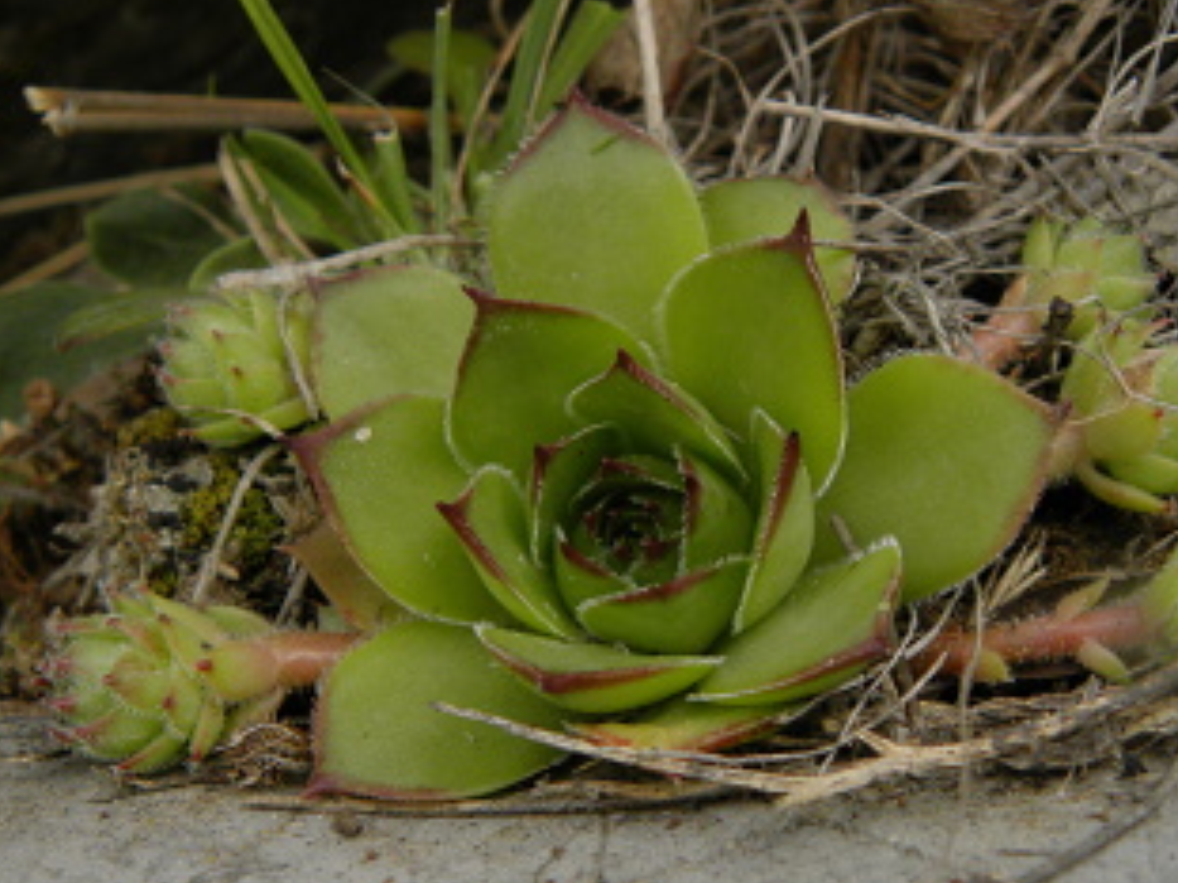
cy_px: 531
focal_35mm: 51
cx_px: 602
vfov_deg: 28.5
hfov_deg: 37.5
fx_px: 1735
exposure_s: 1/50
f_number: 3.2
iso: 64
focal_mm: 5.9
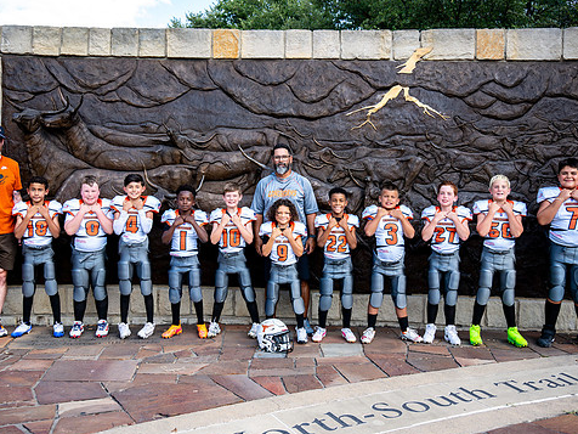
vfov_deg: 45.4
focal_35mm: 31
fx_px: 518
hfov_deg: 58.4
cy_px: 226
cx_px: 289
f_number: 3.2
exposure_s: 1/500
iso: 250
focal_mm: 24
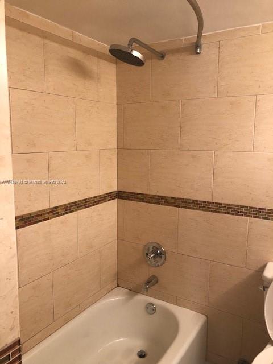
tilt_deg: -8.7
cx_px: 136
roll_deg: +0.9
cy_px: 182
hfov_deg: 49.7
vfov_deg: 63.4
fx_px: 294
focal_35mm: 28
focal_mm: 3.99
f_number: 1.8
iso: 25
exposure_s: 1/30
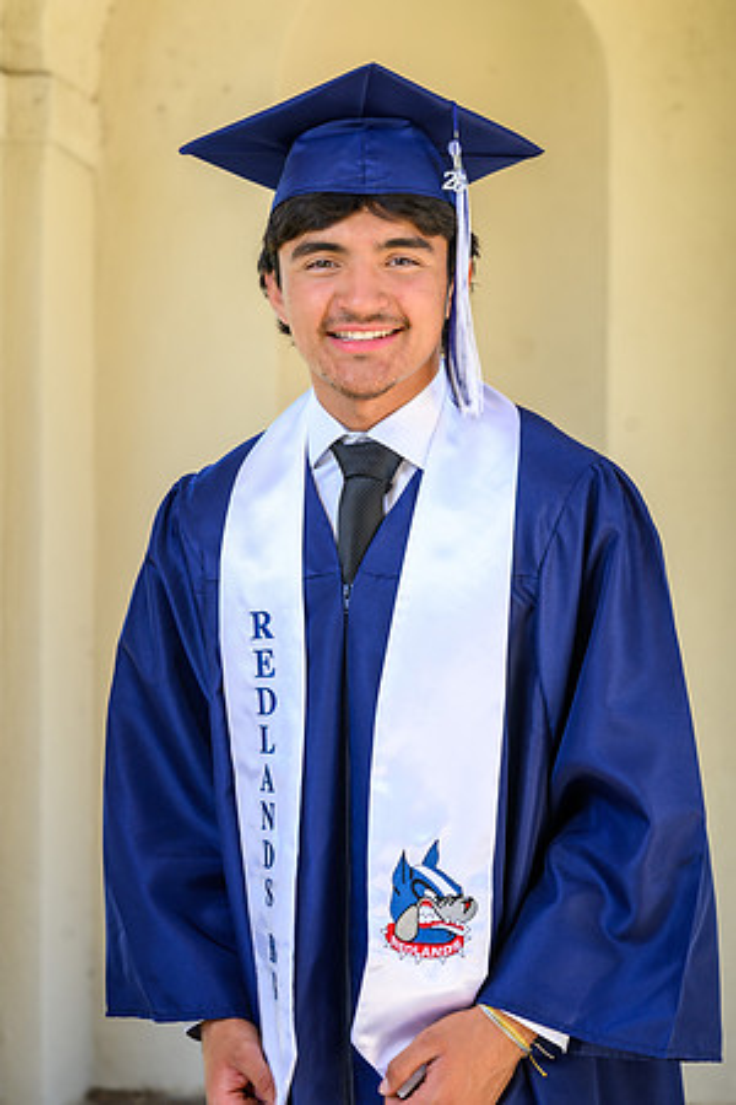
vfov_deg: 23.9
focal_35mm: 85
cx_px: 368
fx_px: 2606
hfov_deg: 16.1
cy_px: 552
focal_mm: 85
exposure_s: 1/80
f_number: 5.6
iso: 100
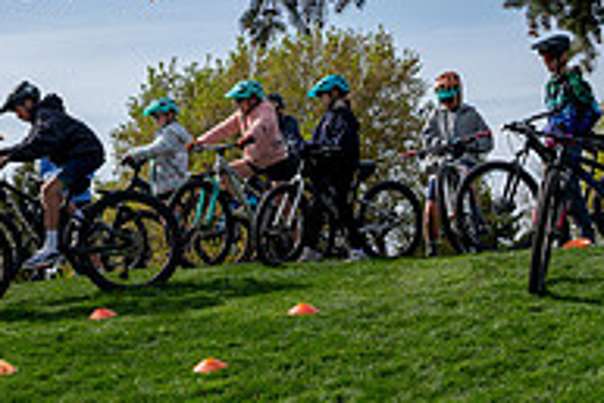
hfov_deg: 15.4
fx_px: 2216
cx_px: 110
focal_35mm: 132
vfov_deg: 10.3
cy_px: 22
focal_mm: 44
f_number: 8
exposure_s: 1/400
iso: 200
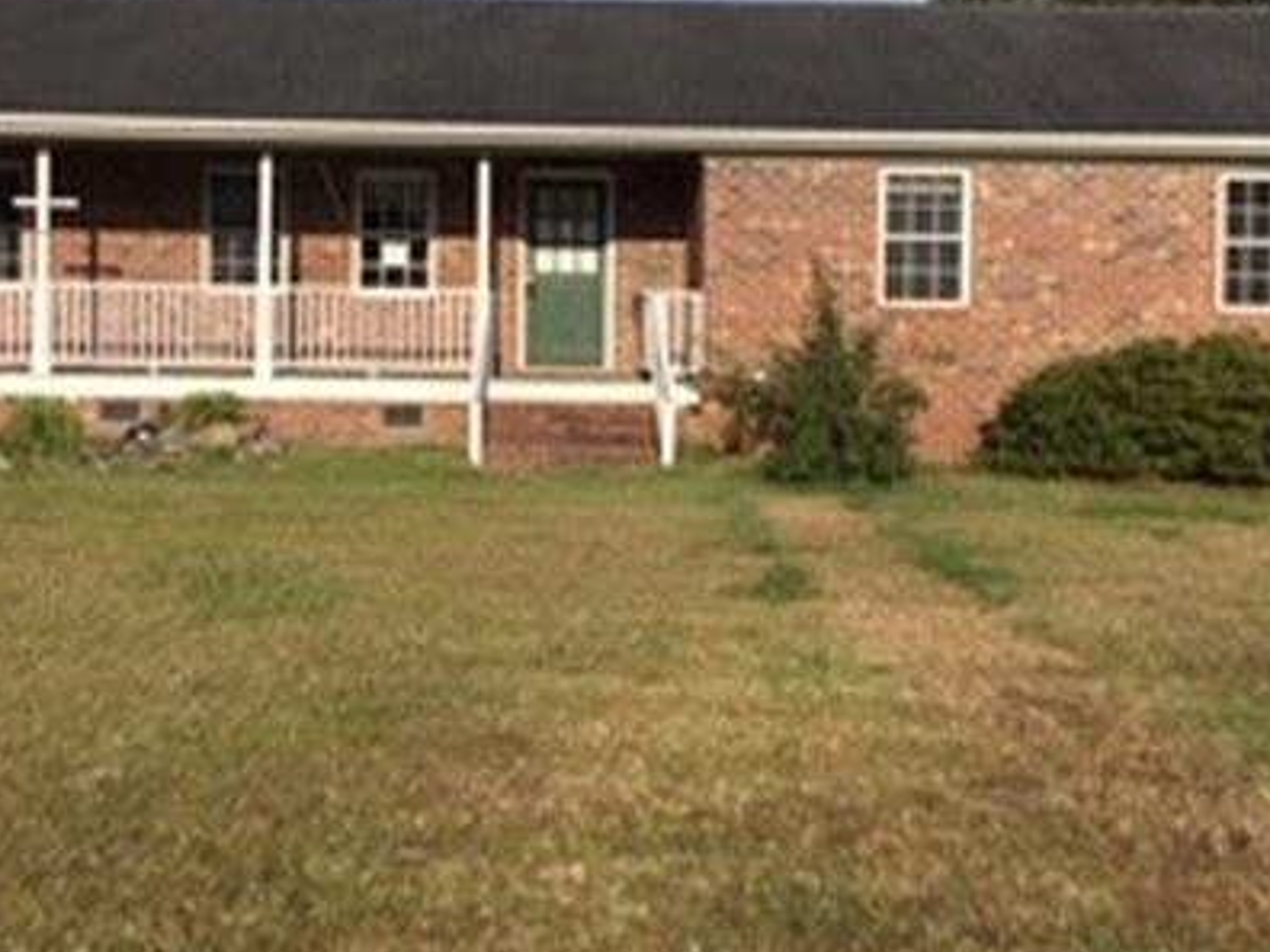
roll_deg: +0.2
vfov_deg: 30.6
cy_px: 314
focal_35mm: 47
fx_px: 1724
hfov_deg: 40.4
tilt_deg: -4.9
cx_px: 568
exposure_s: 1/2037
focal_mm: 3.3
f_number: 2.4
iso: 25
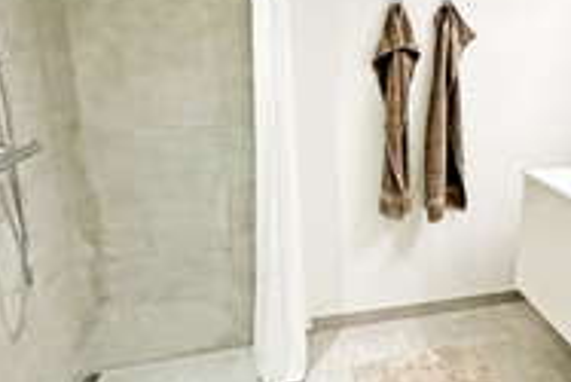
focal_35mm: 29
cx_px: 411
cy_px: 138
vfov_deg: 44.6
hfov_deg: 60.9
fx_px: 460
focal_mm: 2.22
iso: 200
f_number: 2.2
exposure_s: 1/100
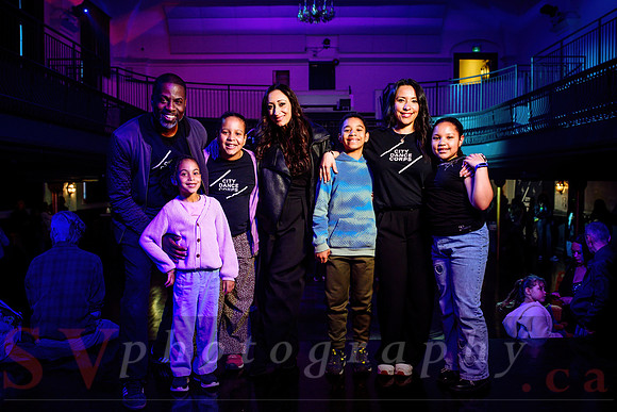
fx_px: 535
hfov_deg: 59.9
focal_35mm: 31
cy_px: 217
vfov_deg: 42.1
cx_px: 308
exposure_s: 1/100
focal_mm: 28
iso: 800
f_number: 2.5
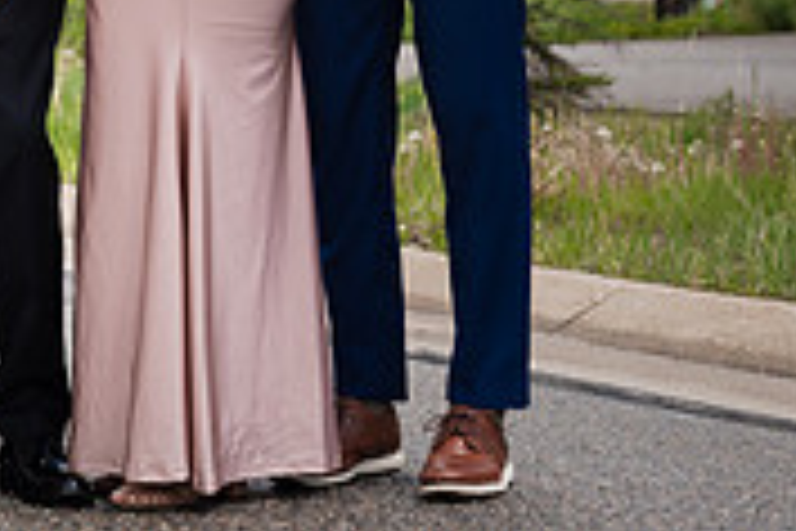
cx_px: -337
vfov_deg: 8.2
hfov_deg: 12.0
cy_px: -333
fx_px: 3626
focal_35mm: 164
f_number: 4
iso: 100
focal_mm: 50
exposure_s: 1/400
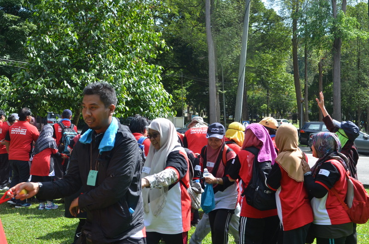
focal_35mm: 42
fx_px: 430
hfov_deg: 46.5
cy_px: 122
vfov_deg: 31.8
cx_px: 184
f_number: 5
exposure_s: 1/500
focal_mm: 28
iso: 250
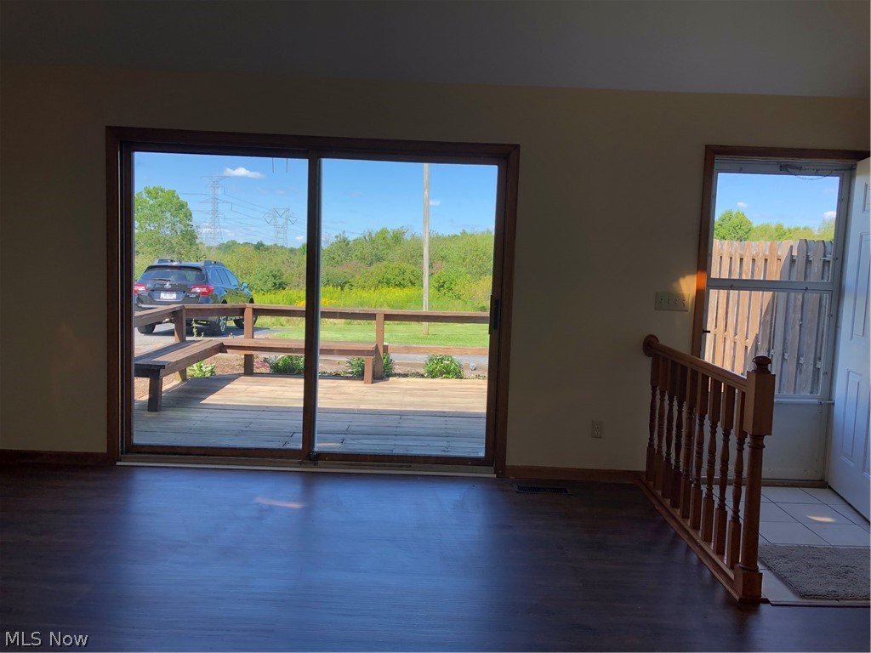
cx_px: 436
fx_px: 705
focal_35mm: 28
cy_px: 326
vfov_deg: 49.7
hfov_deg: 63.4
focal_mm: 3.99
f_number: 1.8
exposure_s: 1/289
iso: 20
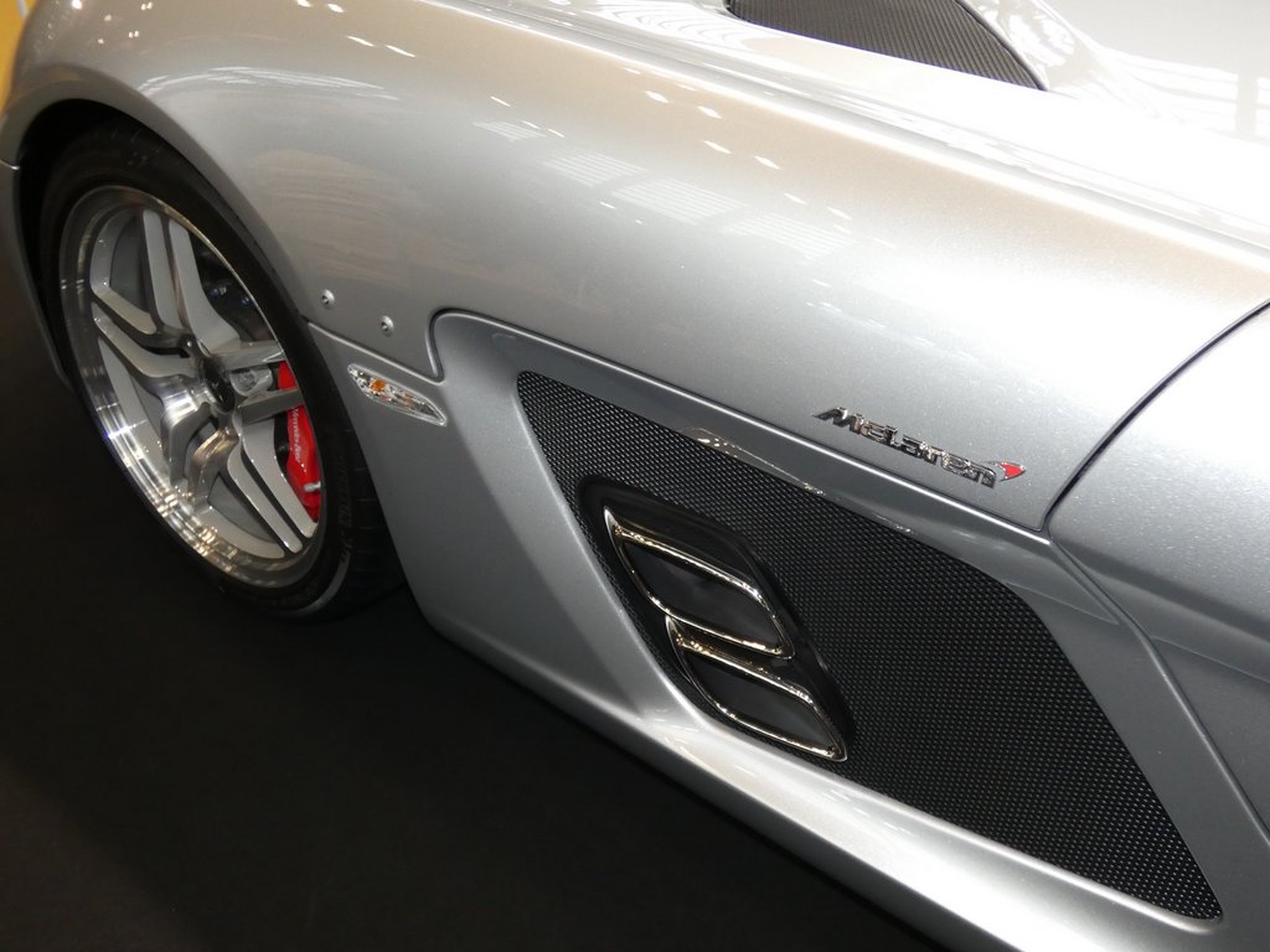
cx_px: 635
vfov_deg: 45.4
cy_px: 476
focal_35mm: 31
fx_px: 1137
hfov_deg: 58.4
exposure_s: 1/60
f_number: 3.3
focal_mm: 5.5
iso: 320
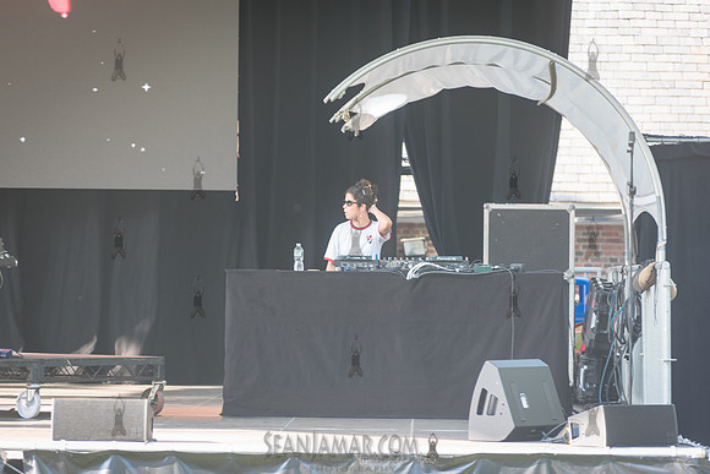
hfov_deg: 10.3
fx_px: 3945
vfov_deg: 6.9
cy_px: 237
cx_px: 355
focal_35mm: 200
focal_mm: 200
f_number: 3.5
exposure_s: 1/125
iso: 250
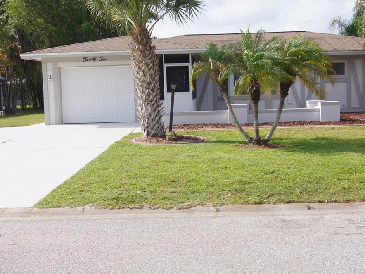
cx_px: 206
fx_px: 527
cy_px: 139
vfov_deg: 29.1
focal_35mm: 50
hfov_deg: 38.1
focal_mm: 30
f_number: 13
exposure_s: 1/100
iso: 100
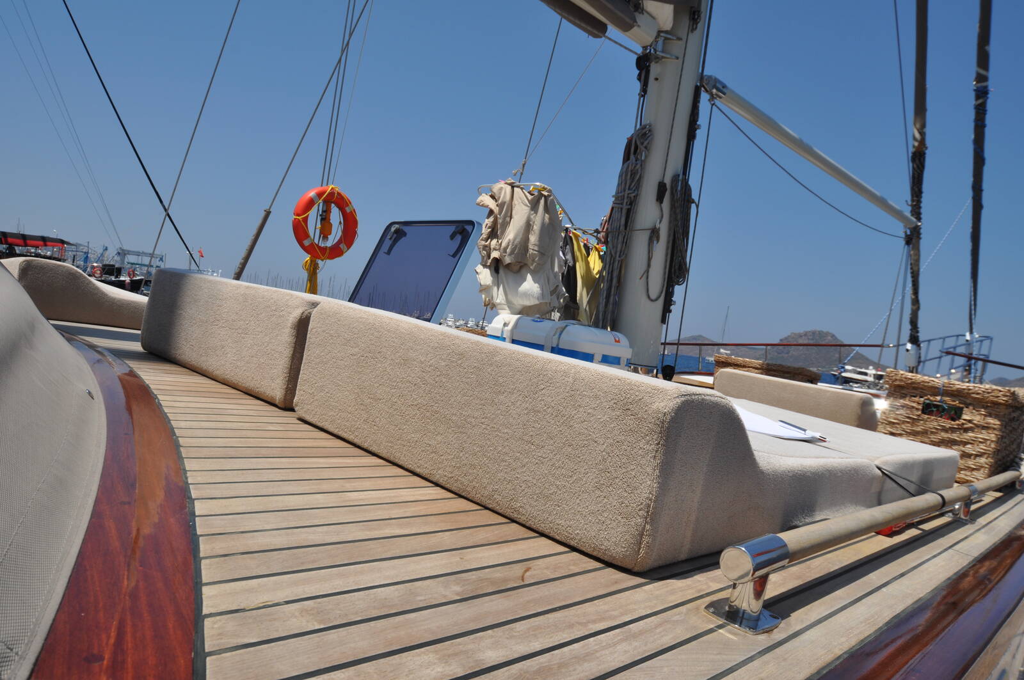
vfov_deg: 50.3
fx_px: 725
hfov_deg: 70.5
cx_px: 512
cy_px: 340
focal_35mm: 26
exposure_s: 1/500
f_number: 11
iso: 200
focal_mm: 17
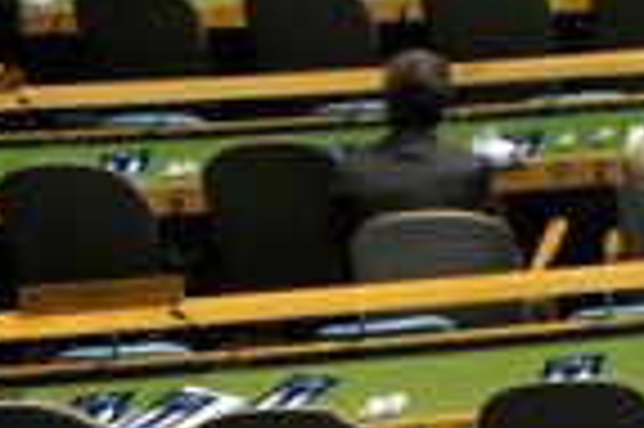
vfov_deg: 7.0
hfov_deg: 9.9
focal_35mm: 179
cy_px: -755
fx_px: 3198
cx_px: 1626
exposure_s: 1/160
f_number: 7.1
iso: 6400
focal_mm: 32
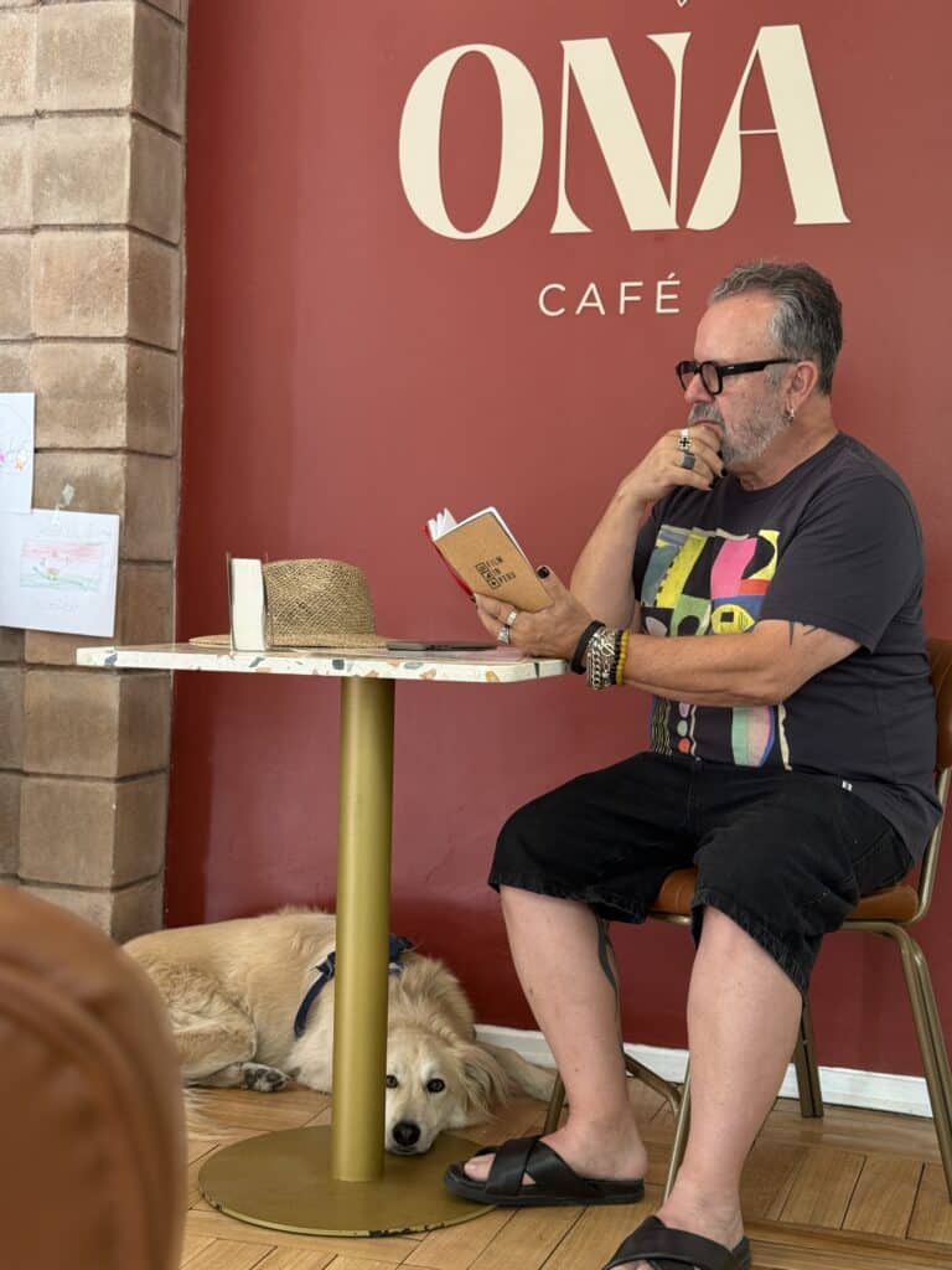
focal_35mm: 48
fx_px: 1760
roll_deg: -2.7
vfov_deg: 39.7
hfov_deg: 30.3
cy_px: 635
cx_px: 476
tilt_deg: -1.7
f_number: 1.78
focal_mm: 6.76
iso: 125
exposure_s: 1/60
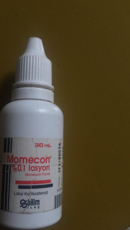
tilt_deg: -82.5
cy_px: 116
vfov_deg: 61.0
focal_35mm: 32
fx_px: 196
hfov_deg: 36.7
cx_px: 63
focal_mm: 4.15
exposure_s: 1/20
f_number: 2.2
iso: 320
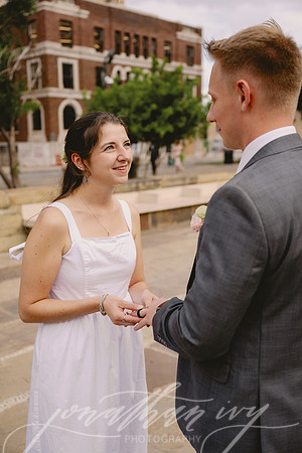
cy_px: 226
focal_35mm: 39
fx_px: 491
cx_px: 151
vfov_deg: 49.6
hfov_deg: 34.2
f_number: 3.2
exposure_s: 1/4000
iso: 500
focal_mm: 39
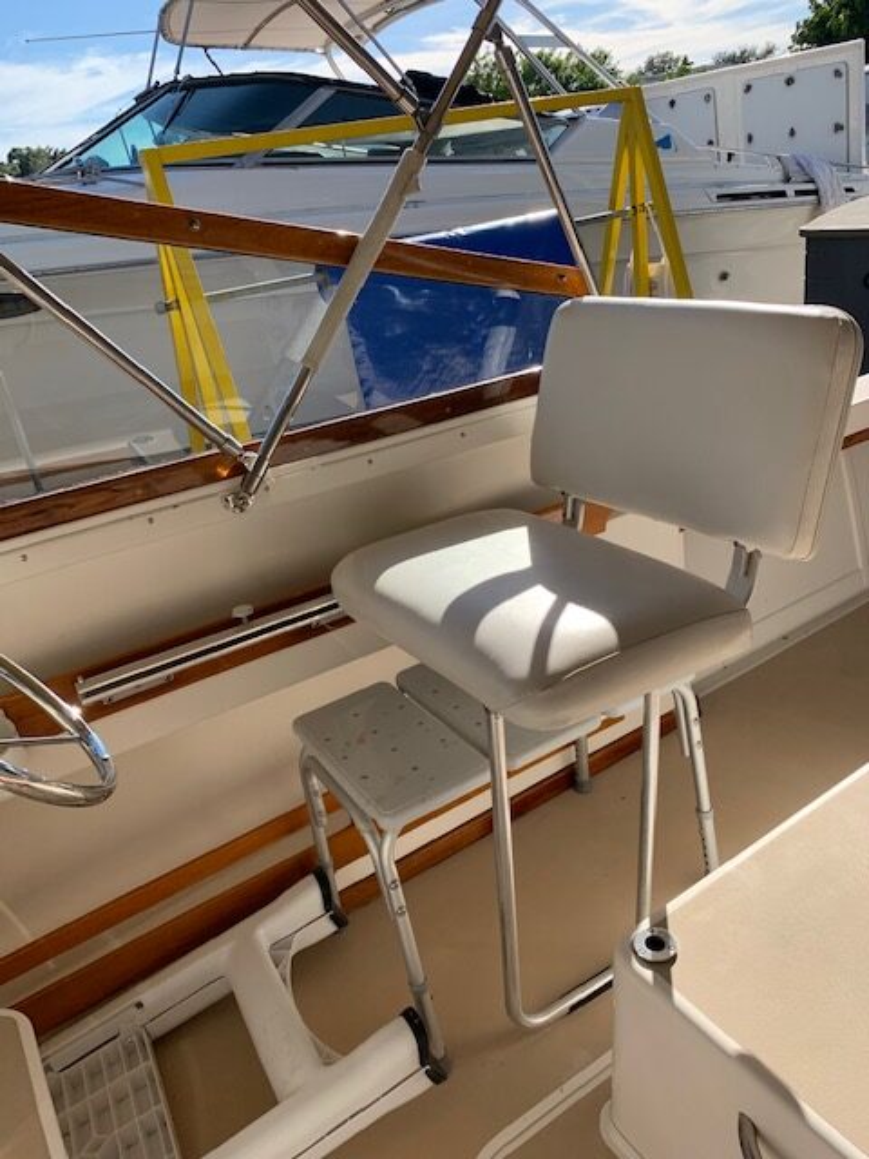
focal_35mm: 26
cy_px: 580
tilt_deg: -22.5
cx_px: 434
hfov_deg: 53.1
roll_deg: +9.0
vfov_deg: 67.3
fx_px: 870
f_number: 1.8
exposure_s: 1/1176
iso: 25
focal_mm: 4.25
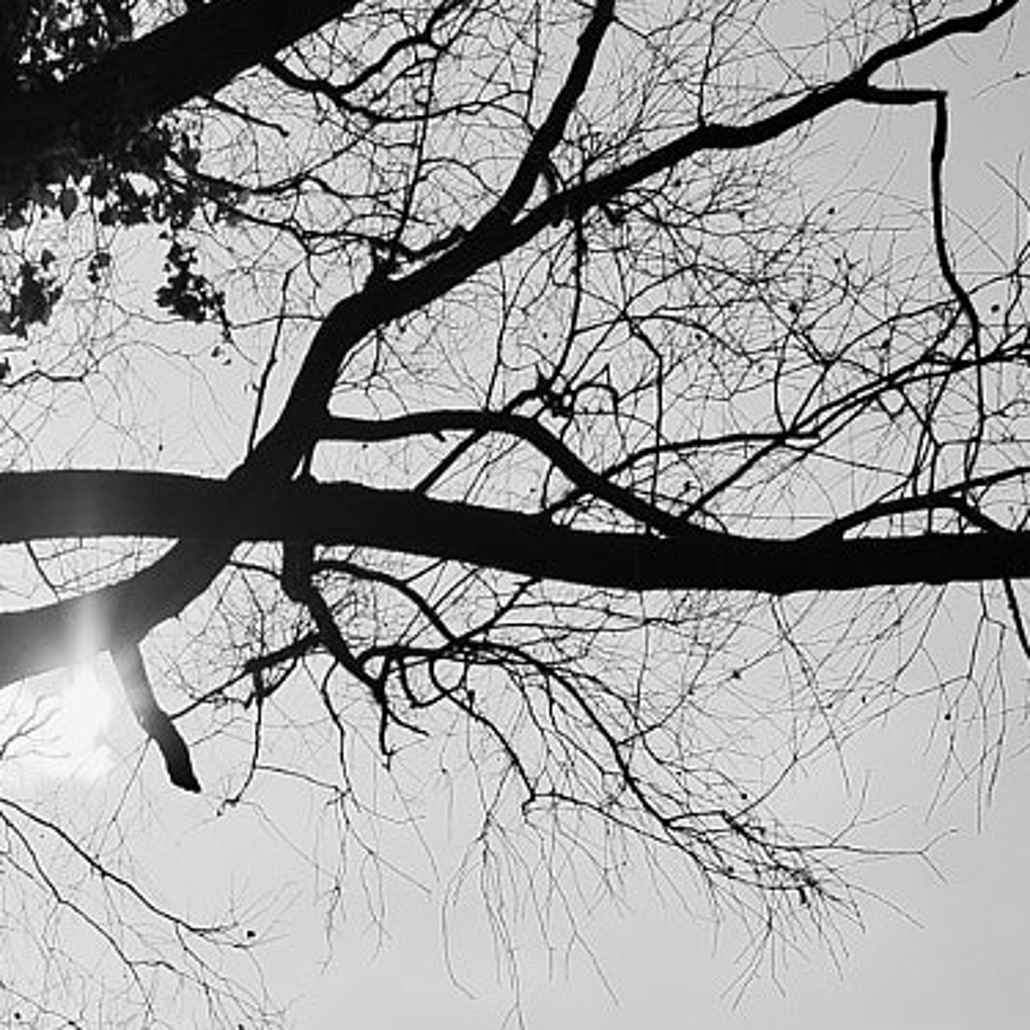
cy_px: 1343
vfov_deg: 24.9
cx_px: 30
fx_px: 2014
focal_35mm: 60
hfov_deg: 27.3
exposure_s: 1/4000
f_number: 5
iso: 100
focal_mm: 11
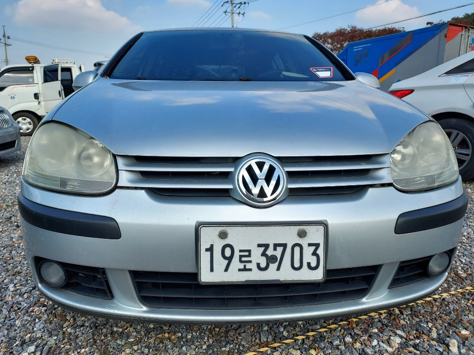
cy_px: 180
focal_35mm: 25
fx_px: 342
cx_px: 233
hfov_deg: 69.4
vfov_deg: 54.9
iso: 40
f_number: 1.8
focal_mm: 4.6
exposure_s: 1/843
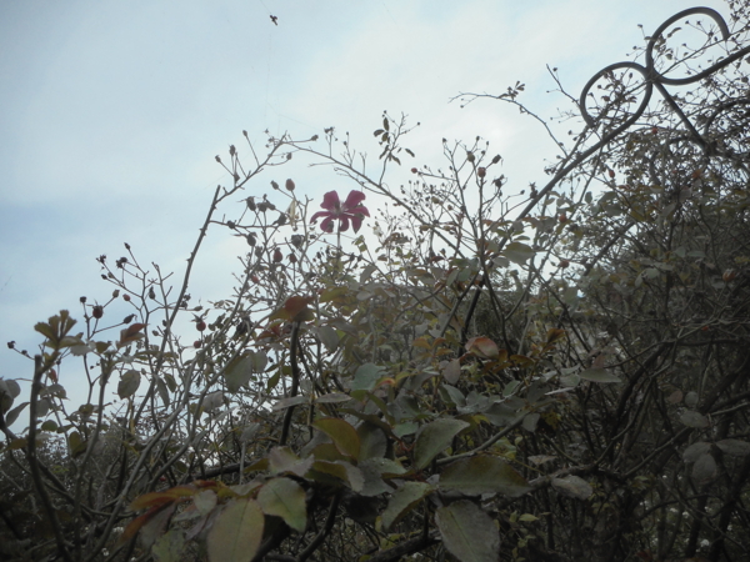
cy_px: 281
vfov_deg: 54.9
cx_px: 375
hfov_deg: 69.4
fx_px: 542
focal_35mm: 25
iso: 80
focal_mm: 4.5
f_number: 3.7
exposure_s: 1/500
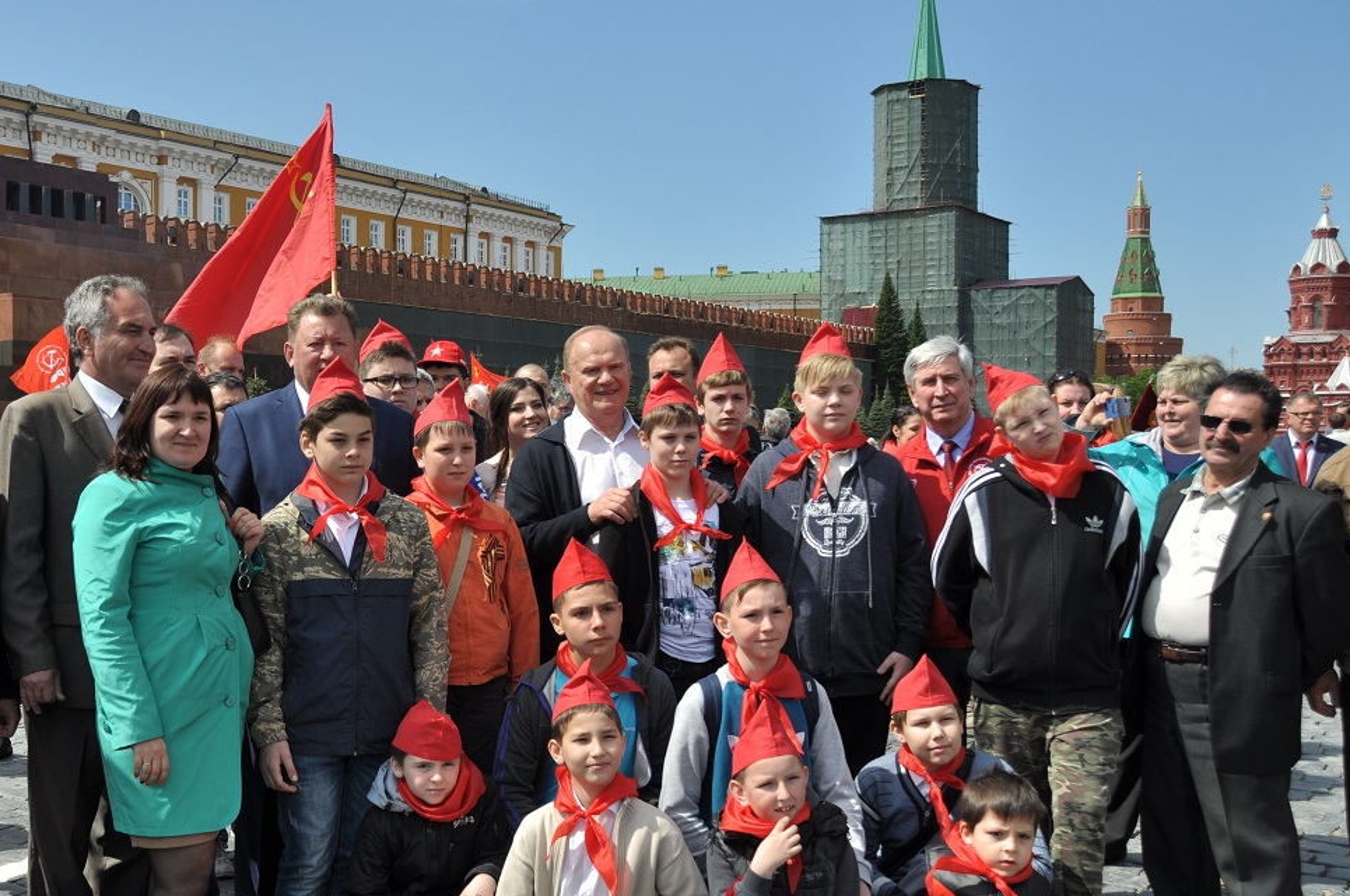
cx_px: 511
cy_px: 512
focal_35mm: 36
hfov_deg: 52.6
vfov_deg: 36.7
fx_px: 1348
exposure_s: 1/1000
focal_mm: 18
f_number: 4.5
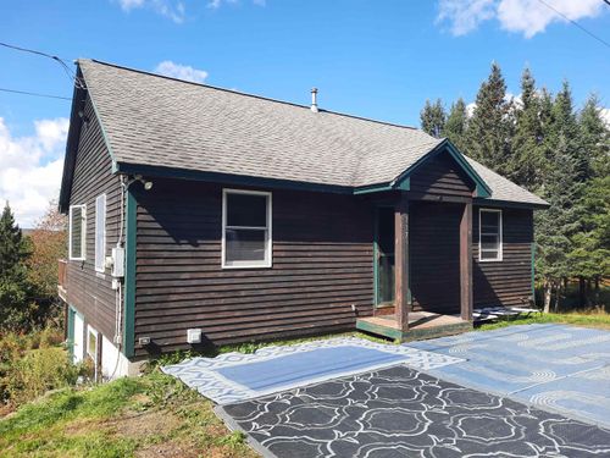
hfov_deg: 69.4
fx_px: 441
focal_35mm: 25
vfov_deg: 54.9
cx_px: 305
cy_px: 229
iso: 32
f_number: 2
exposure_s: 1/572
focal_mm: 4.6
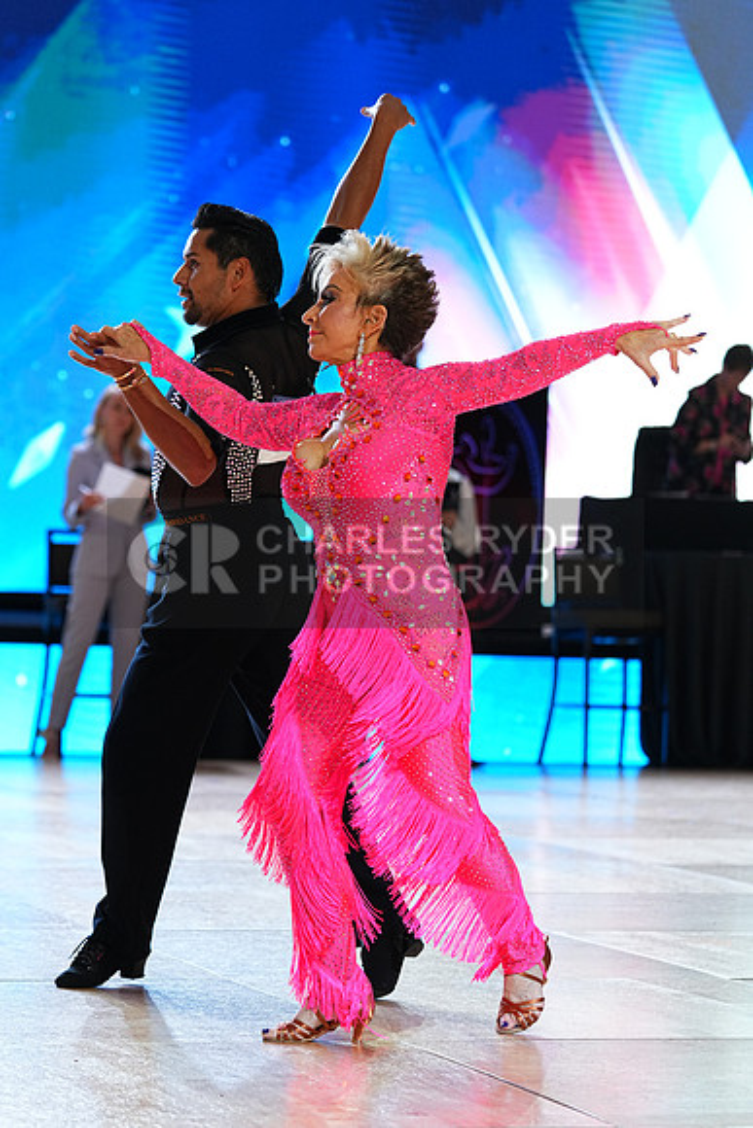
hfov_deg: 10.7
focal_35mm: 128
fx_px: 4013
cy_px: 564
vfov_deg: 16.0
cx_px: 376
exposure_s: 1/400
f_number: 4
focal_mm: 128
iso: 1600
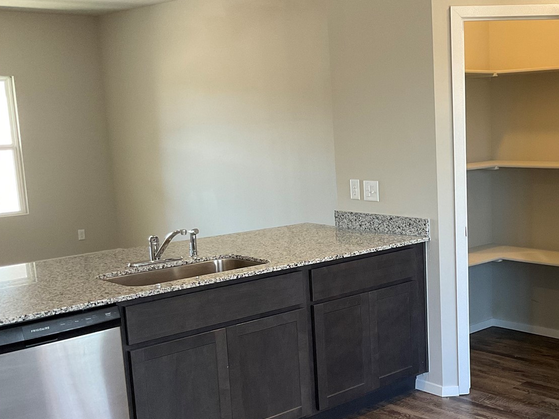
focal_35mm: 50
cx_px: 459
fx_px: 807
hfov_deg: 36.7
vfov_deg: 29.0
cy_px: 257
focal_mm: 3
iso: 100
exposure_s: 1/60
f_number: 1.8
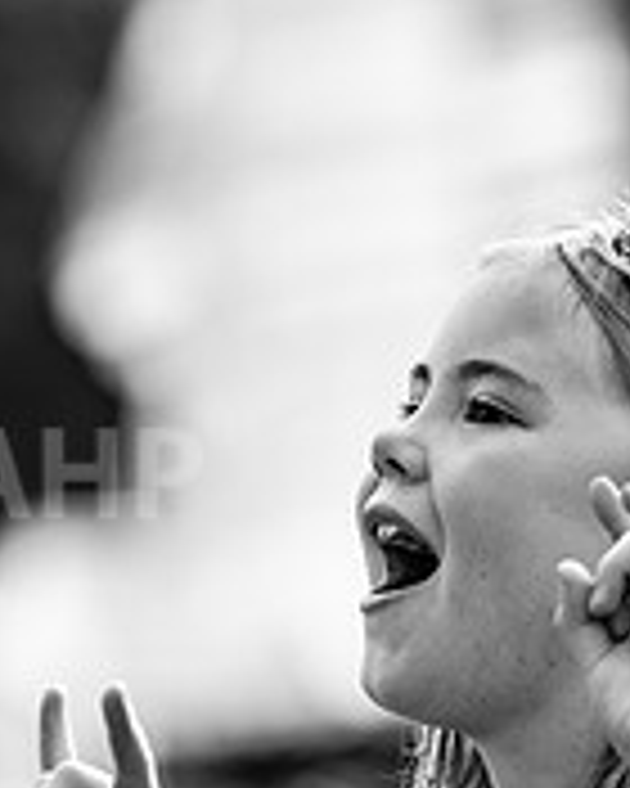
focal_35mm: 635
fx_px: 14800
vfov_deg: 3.0
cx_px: 512
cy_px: 774
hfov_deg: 2.4
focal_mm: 175
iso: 100
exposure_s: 1/500
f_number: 4
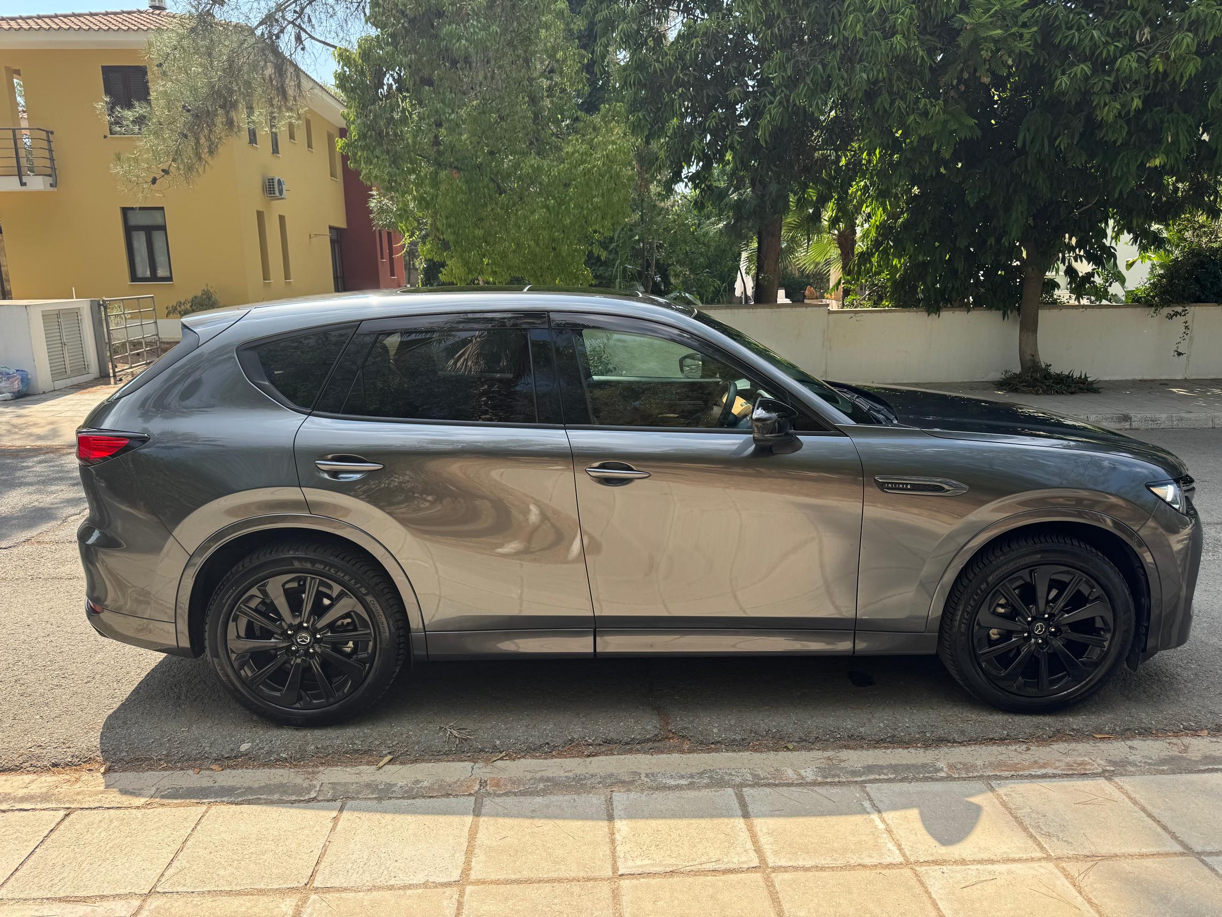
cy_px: 458
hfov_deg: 71.6
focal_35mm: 24
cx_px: 611
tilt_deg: -11.3
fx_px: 847
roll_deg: +1.1
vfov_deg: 56.8
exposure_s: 1/1597
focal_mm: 6.76
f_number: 1.78
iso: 80
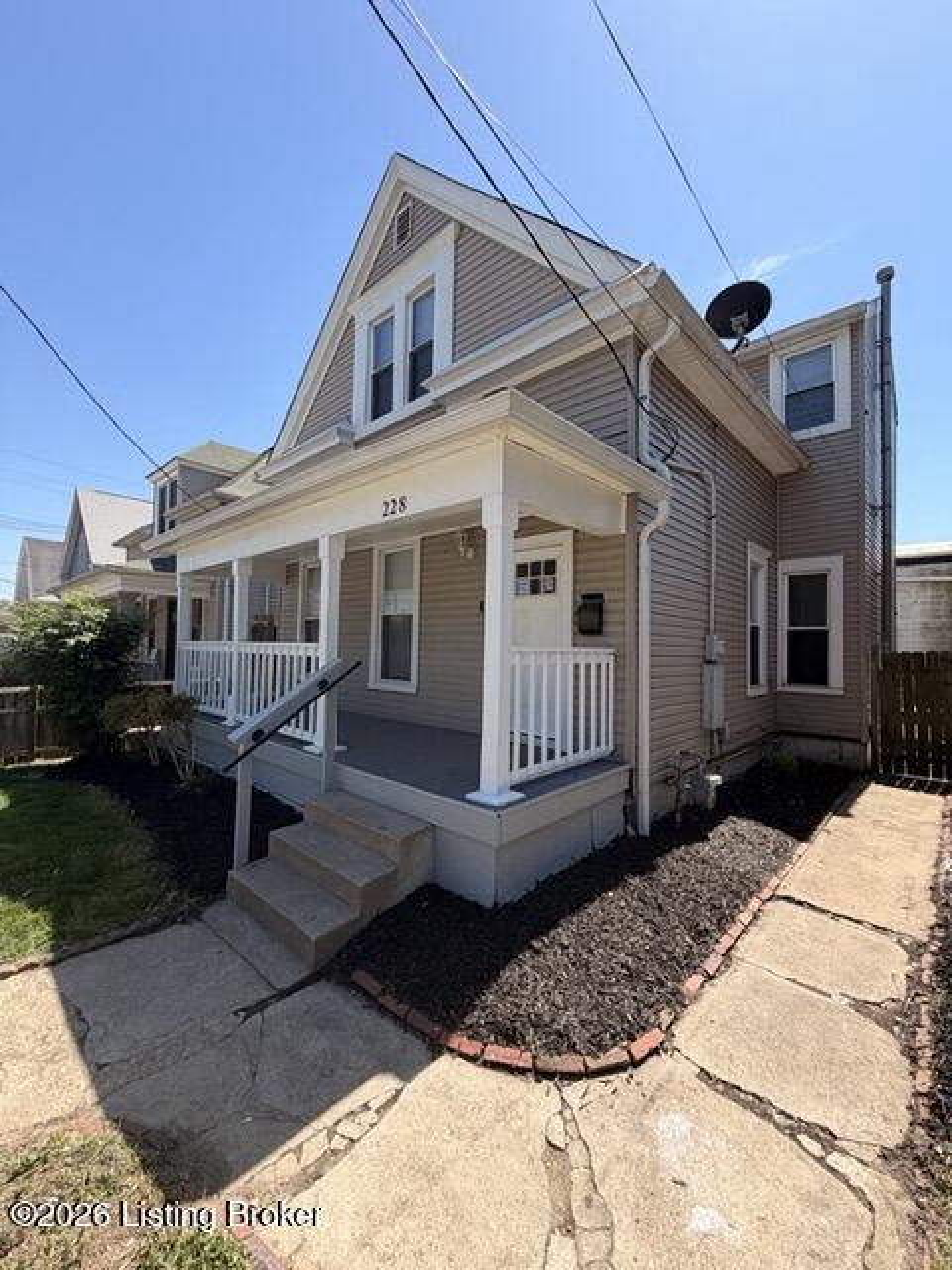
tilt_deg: +0.9
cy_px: 635
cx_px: 476
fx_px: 513
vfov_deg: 102.1
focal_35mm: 14
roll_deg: -0.2
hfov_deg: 85.7
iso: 32
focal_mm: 2.22
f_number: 2.2
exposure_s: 1/770
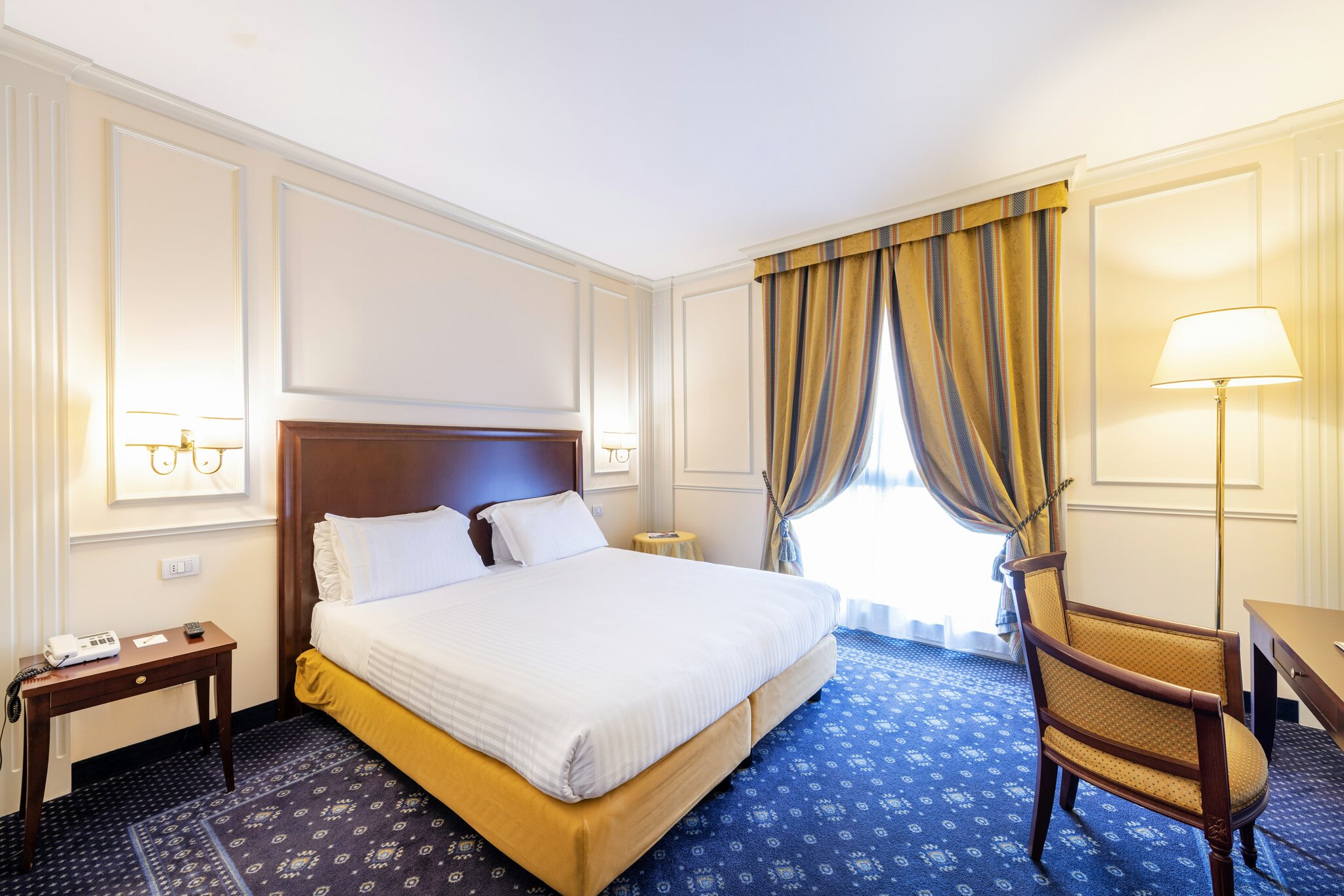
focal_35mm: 14
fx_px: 523
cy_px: 448
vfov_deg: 81.2
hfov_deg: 104.3
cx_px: 672
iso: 64
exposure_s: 2.5
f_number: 11
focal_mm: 14
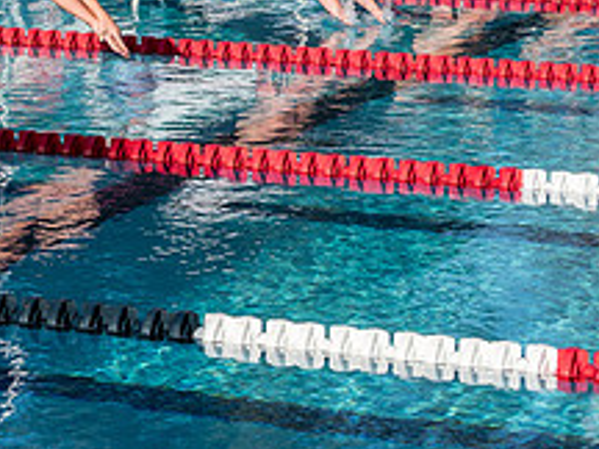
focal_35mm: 215
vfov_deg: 6.9
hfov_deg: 9.1
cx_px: -53
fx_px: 3720
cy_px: -60
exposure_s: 1/800
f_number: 5
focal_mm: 40
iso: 200
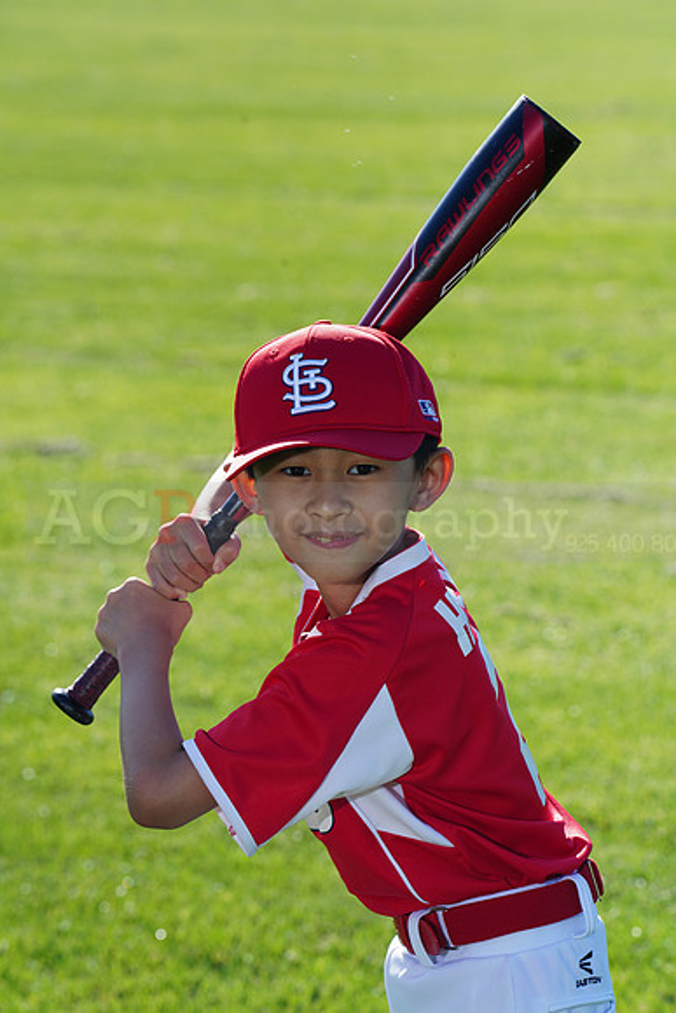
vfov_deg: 10.3
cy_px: 506
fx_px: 5630
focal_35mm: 200
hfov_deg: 6.9
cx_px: 338
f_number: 10
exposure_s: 1/200
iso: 200
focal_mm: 200
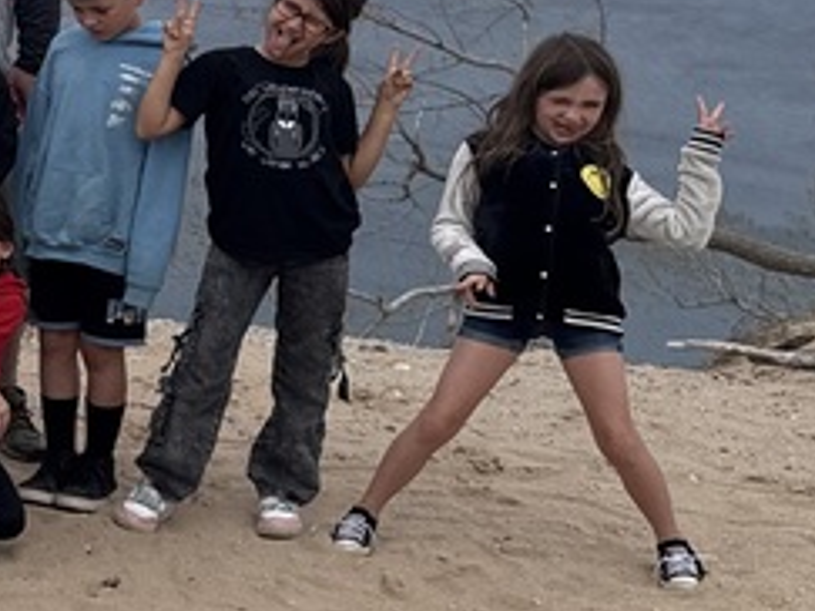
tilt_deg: -8.6
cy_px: 54
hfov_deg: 16.5
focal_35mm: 101
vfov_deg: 14.5
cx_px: -617
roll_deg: -2.0
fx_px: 2377
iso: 80
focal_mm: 6.76
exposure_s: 1/4975
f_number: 1.78
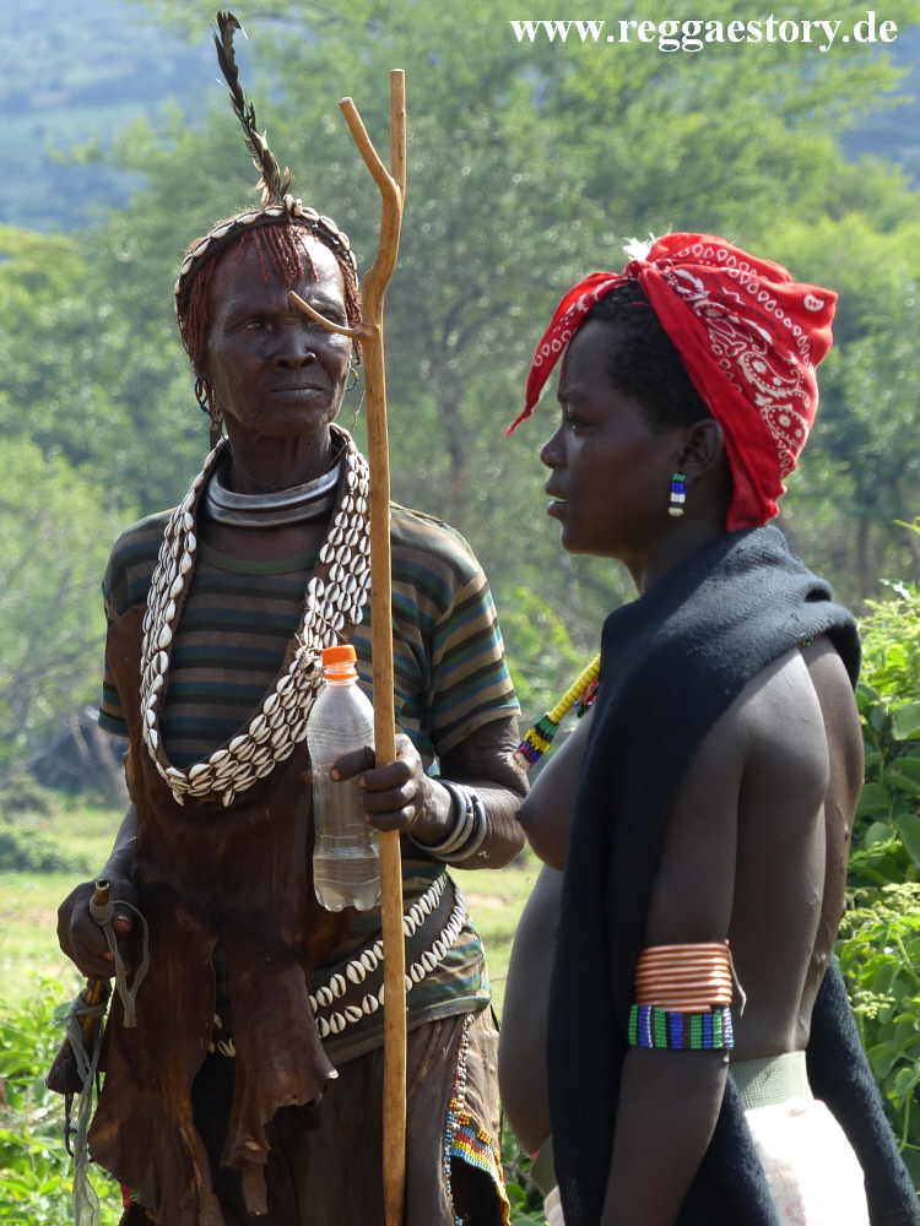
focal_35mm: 258
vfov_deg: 7.7
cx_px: 460
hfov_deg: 5.8
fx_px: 9143
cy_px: 613
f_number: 4
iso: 100
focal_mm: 46.5
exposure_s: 1/320
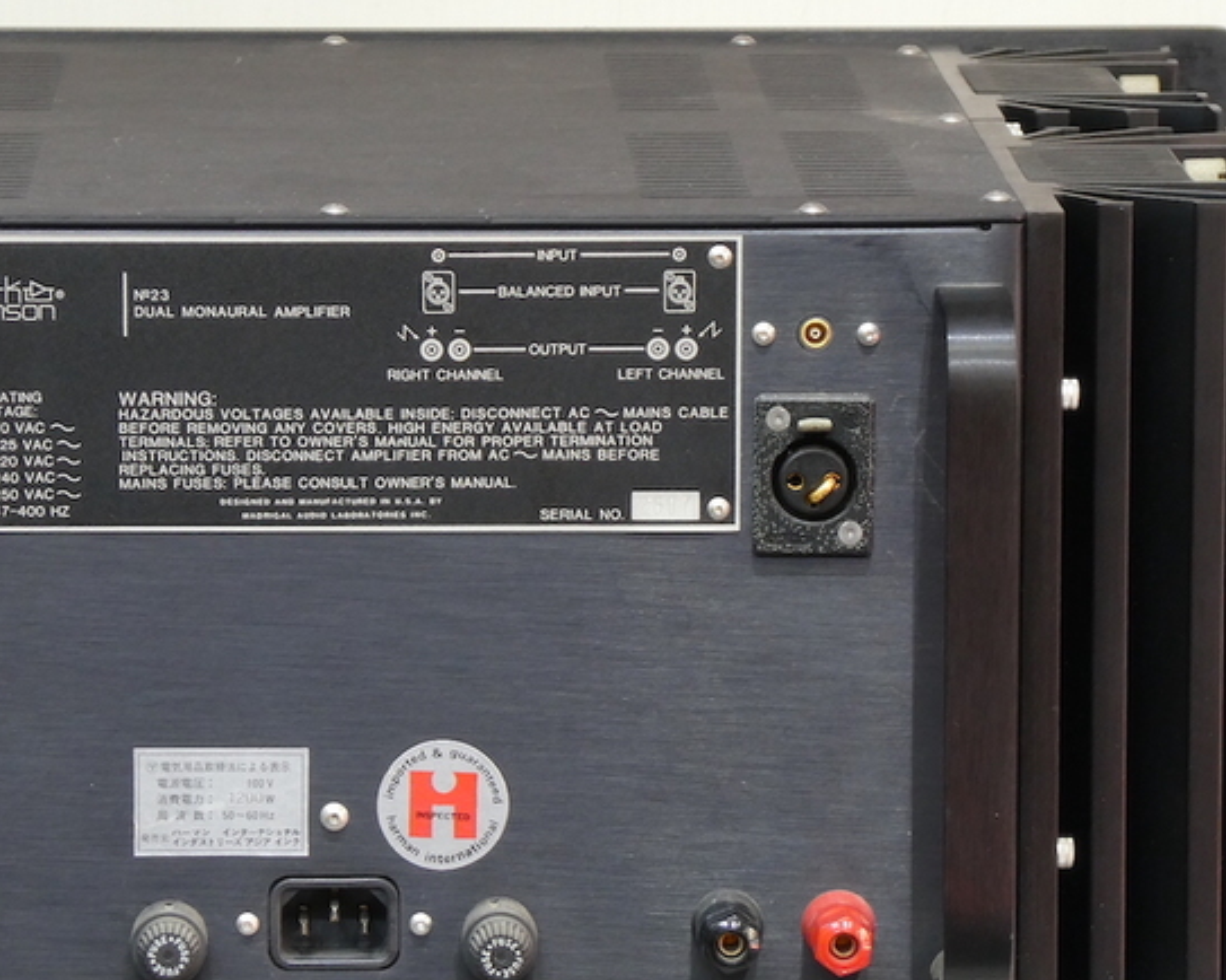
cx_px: 332
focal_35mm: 233
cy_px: 592
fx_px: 8451
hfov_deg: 8.3
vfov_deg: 6.6
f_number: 5.3
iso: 200
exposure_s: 1/5
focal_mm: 24.2
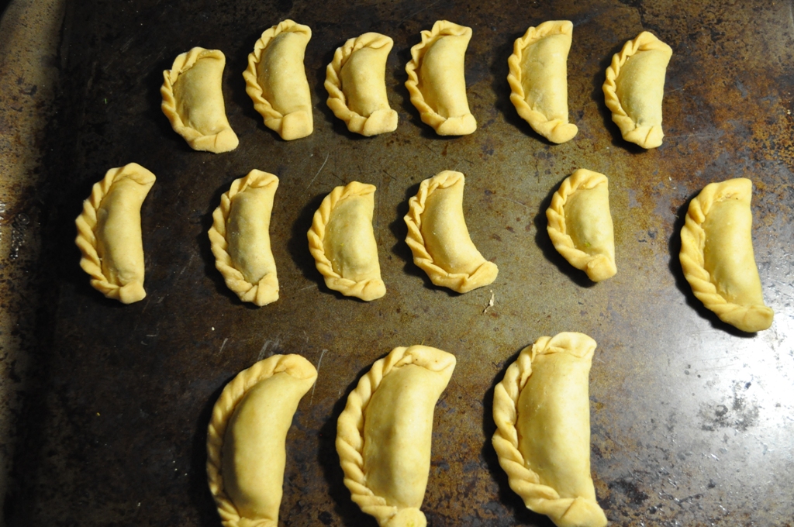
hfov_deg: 46.5
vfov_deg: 31.8
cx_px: 397
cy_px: 264
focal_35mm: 42
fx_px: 925
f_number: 4.5
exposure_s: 1/60
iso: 1600
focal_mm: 28
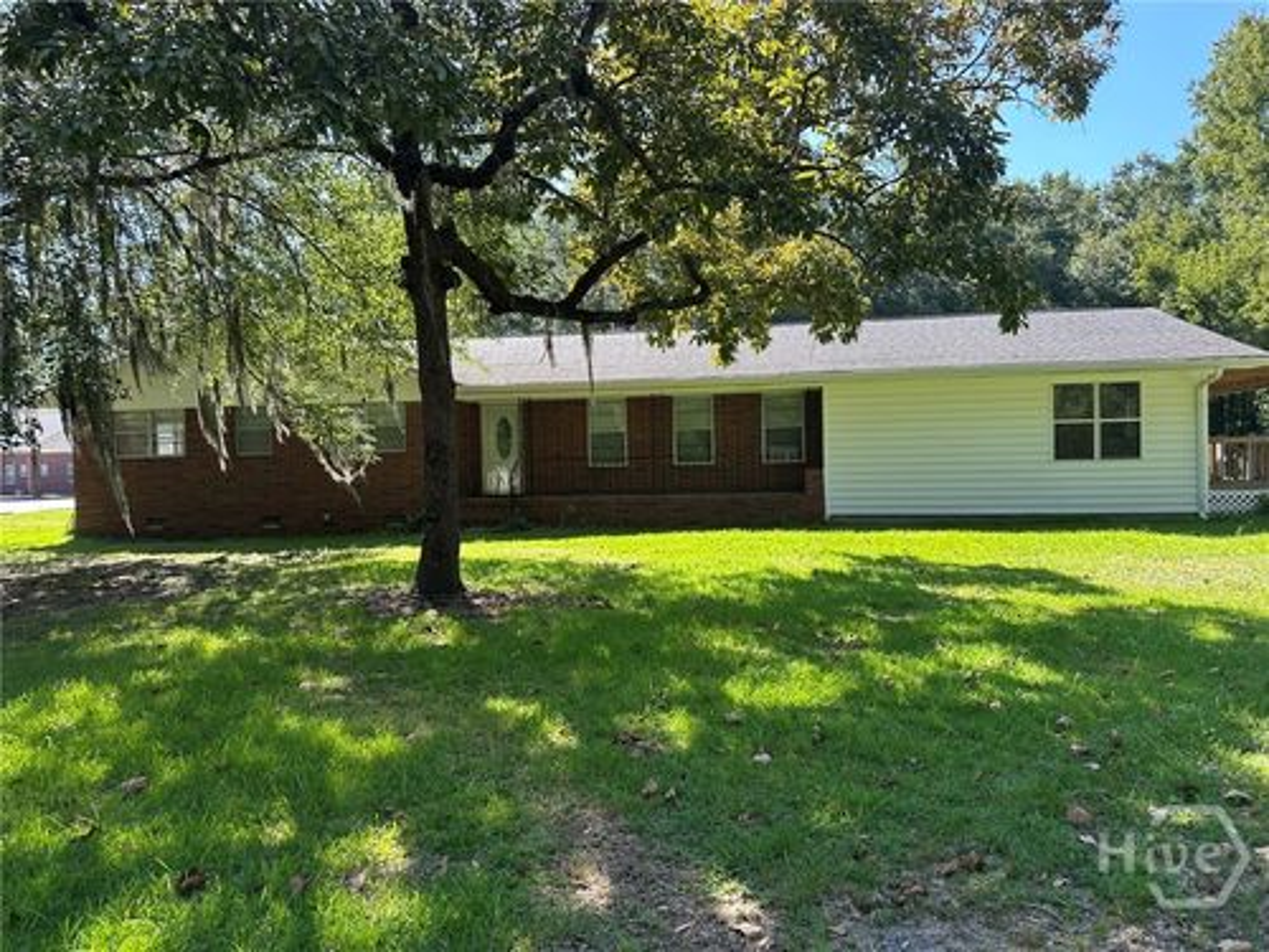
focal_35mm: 24
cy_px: 476
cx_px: 634
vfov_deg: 56.8
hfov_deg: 71.6
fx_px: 880
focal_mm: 6.86
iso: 80
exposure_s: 1/623
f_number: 1.78
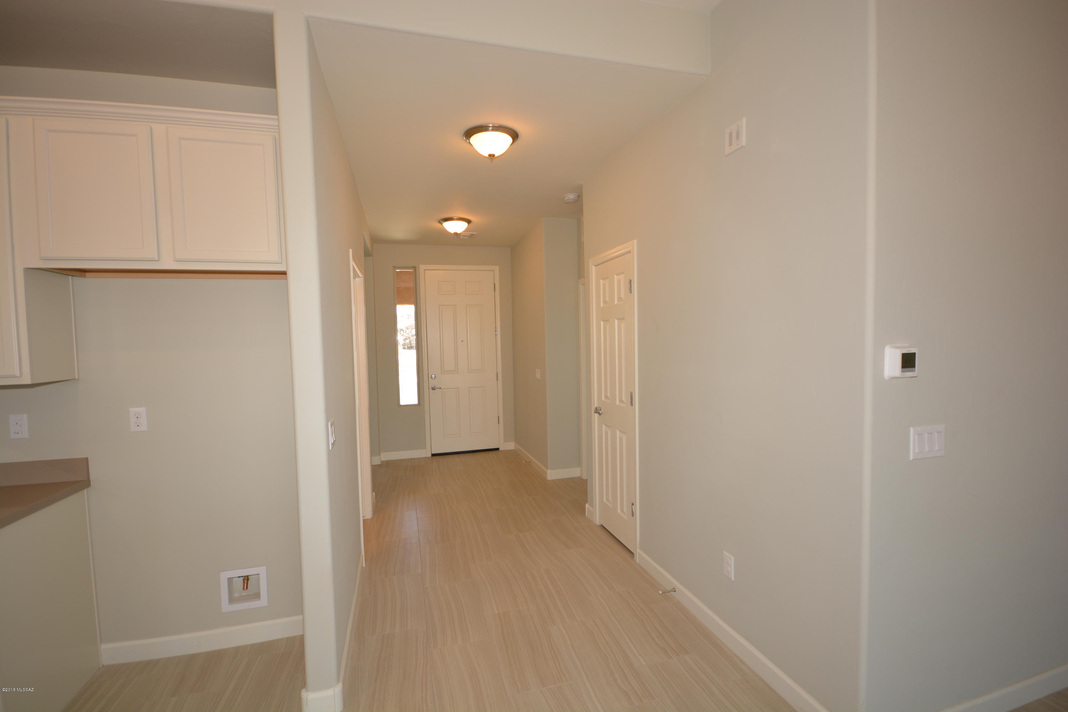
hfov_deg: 100.4
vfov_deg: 77.3
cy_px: 356
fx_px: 445
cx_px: 534
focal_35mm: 15
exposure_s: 1/80
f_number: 4.5
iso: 200
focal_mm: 10
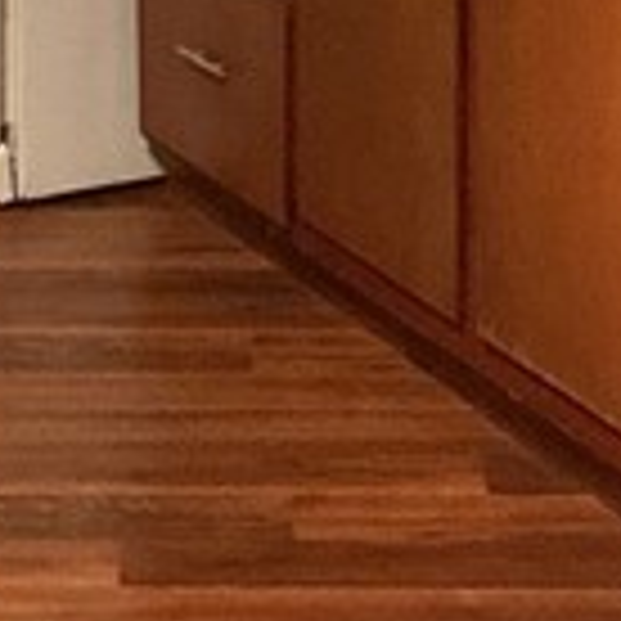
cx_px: 76
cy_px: -670
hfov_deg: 9.2
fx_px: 3856
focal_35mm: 190
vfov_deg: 8.7
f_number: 1.8
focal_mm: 3
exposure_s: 1/60
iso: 250
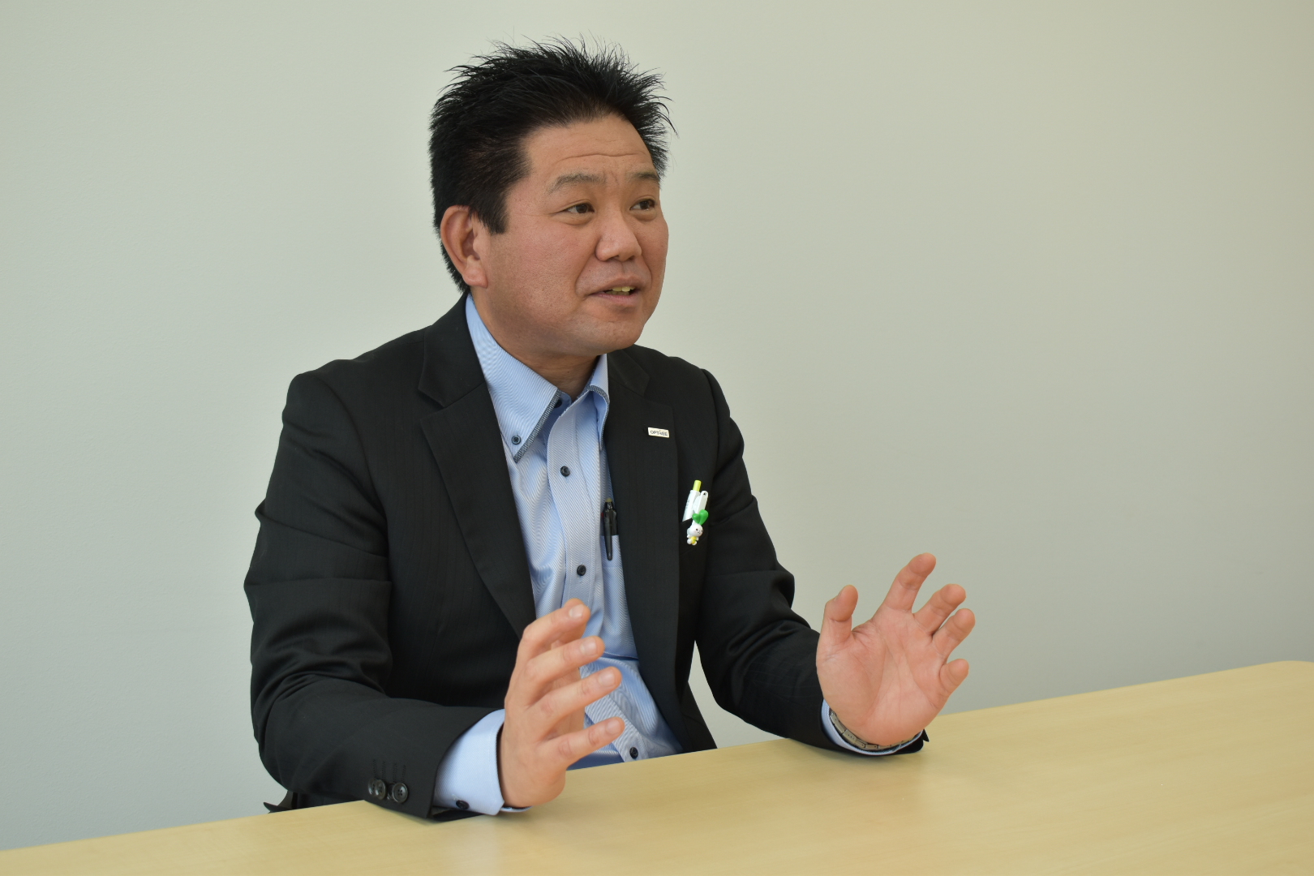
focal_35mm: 45
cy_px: 438
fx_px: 1642
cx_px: 657
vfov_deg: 29.9
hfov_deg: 43.6
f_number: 5.6
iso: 400
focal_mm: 30
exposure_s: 1/100
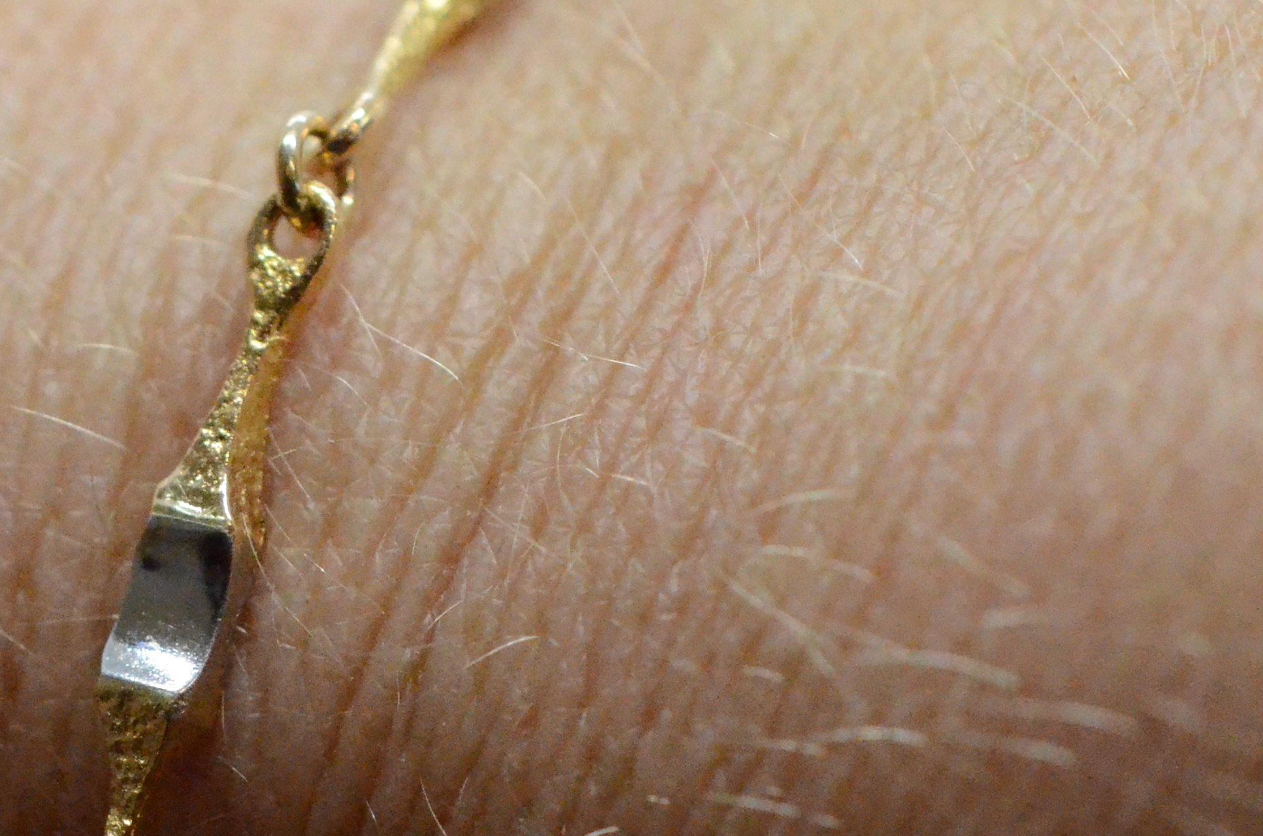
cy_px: 890
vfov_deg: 8.9
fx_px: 5356
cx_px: 95
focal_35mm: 153
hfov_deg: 13.3
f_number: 5.6
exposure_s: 1/3200
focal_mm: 40
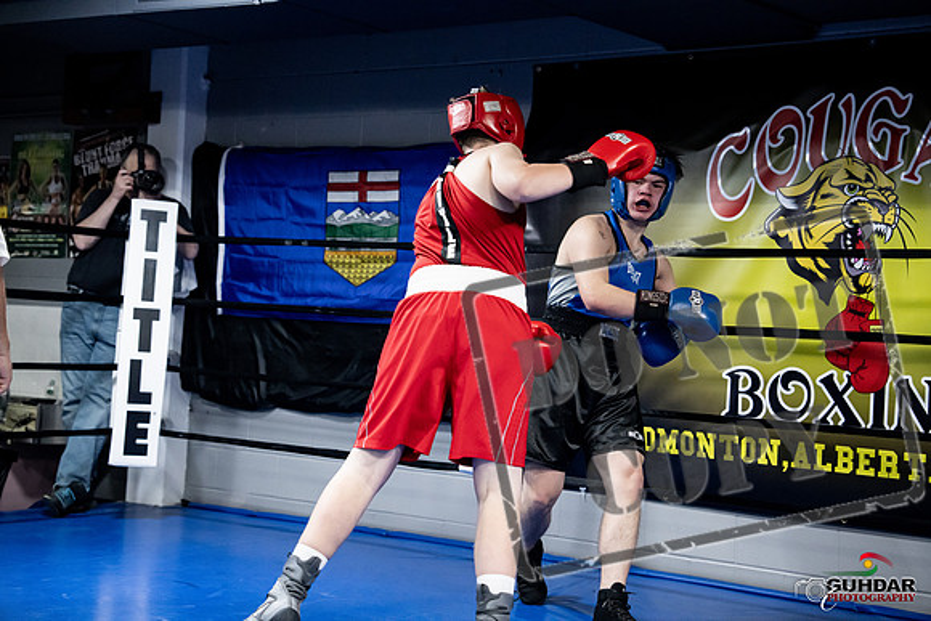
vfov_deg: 21.6
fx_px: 1630
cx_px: 466
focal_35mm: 63
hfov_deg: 31.9
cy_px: 310
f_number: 2.8
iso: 8000
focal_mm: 63
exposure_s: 1/1000
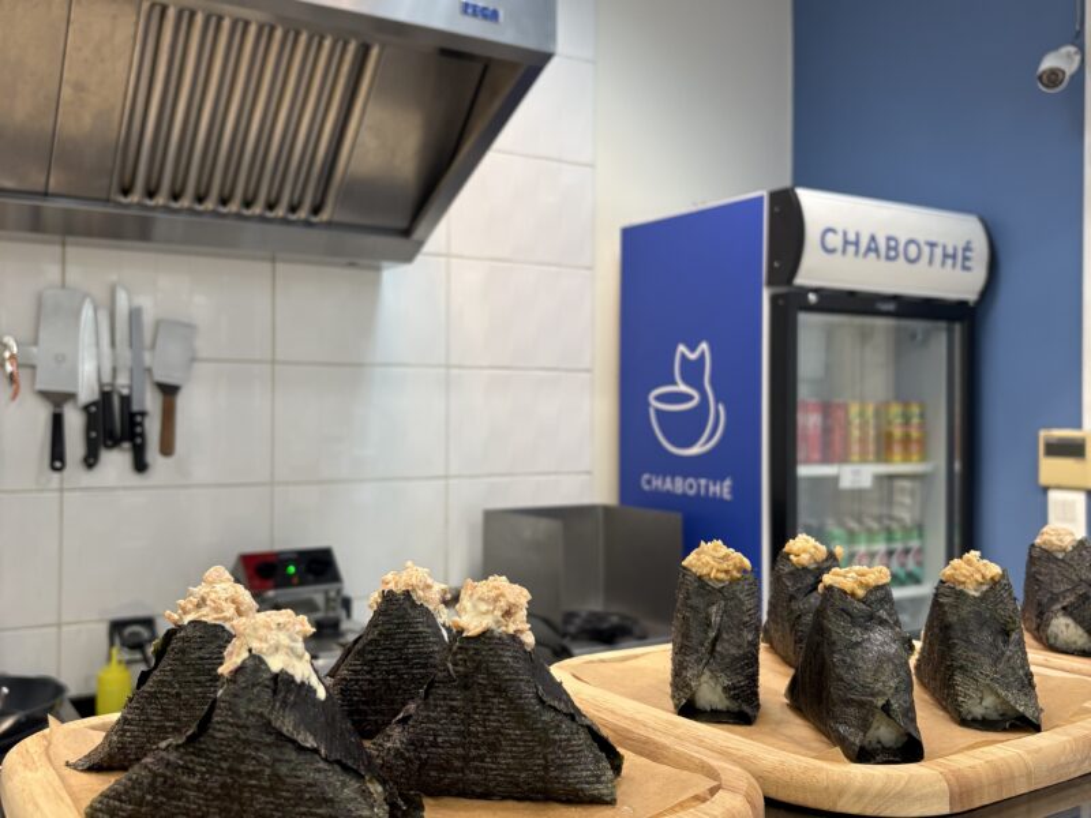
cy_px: 409
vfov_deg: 53.1
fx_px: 819
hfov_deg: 67.3
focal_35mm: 26
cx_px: 546
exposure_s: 1/50
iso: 100
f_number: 1.6
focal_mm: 5.96
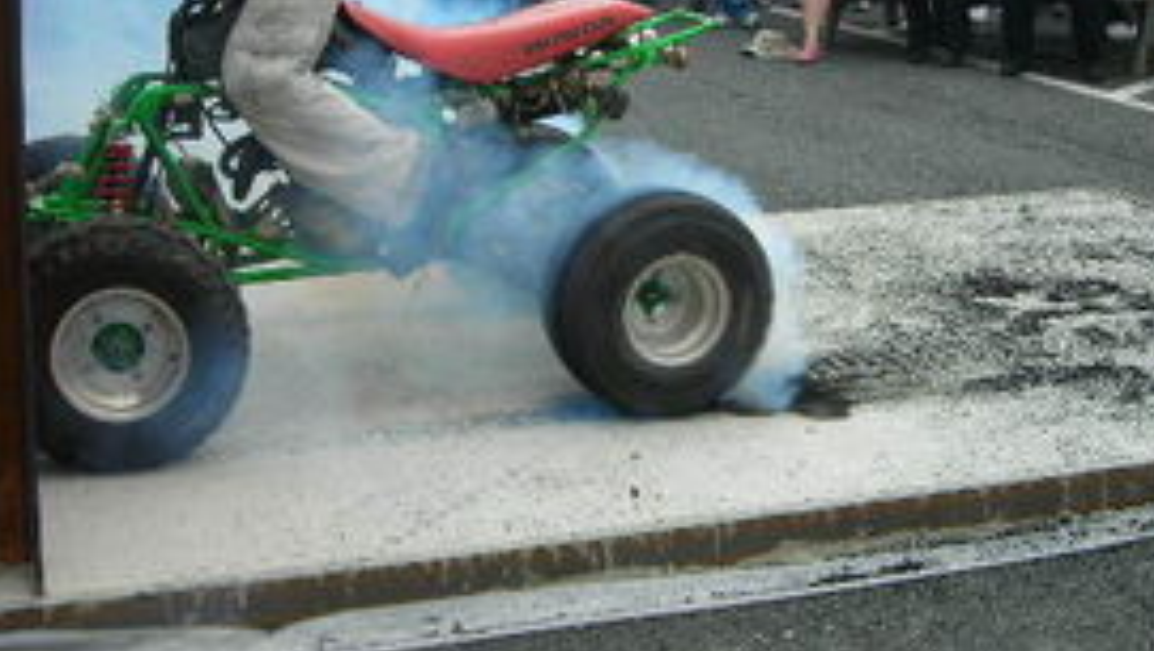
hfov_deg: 34.3
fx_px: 1868
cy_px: 145
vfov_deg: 19.6
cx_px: 498
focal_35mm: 61
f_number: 3.2
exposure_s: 1/304
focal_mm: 6.3
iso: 50
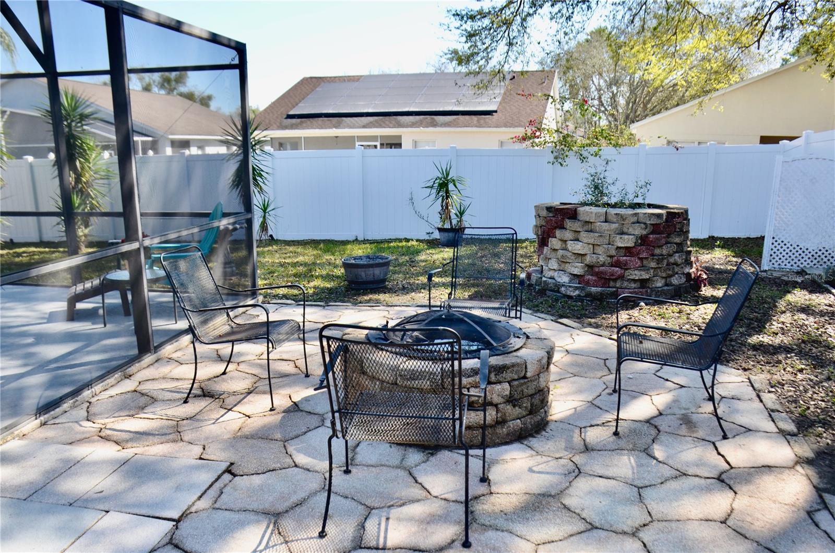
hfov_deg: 67.5
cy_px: 276
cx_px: 418
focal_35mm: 27
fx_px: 625
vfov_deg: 47.7
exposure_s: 1/250
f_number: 8
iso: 200
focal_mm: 18
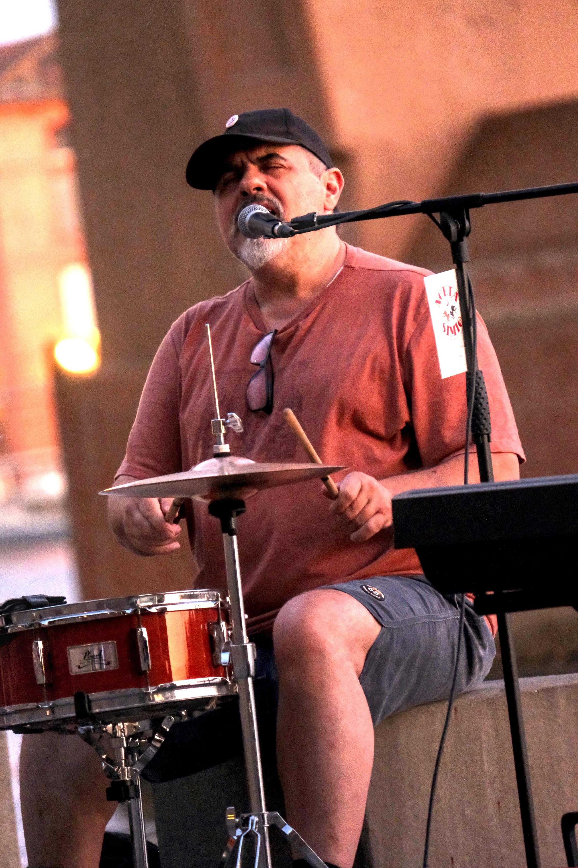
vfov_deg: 7.5
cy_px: 420
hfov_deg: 5.0
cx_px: 257
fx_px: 6646
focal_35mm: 276
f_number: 4.6
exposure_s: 1/250
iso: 5000
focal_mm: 164
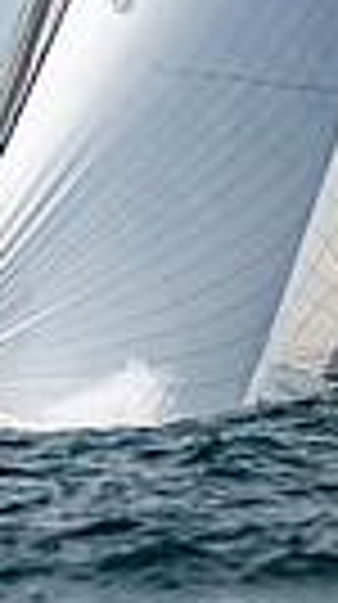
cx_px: -622
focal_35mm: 1586
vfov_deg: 1.4
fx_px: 25366
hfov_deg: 0.8
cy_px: -158
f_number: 5
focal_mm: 350
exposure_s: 1/4000
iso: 400
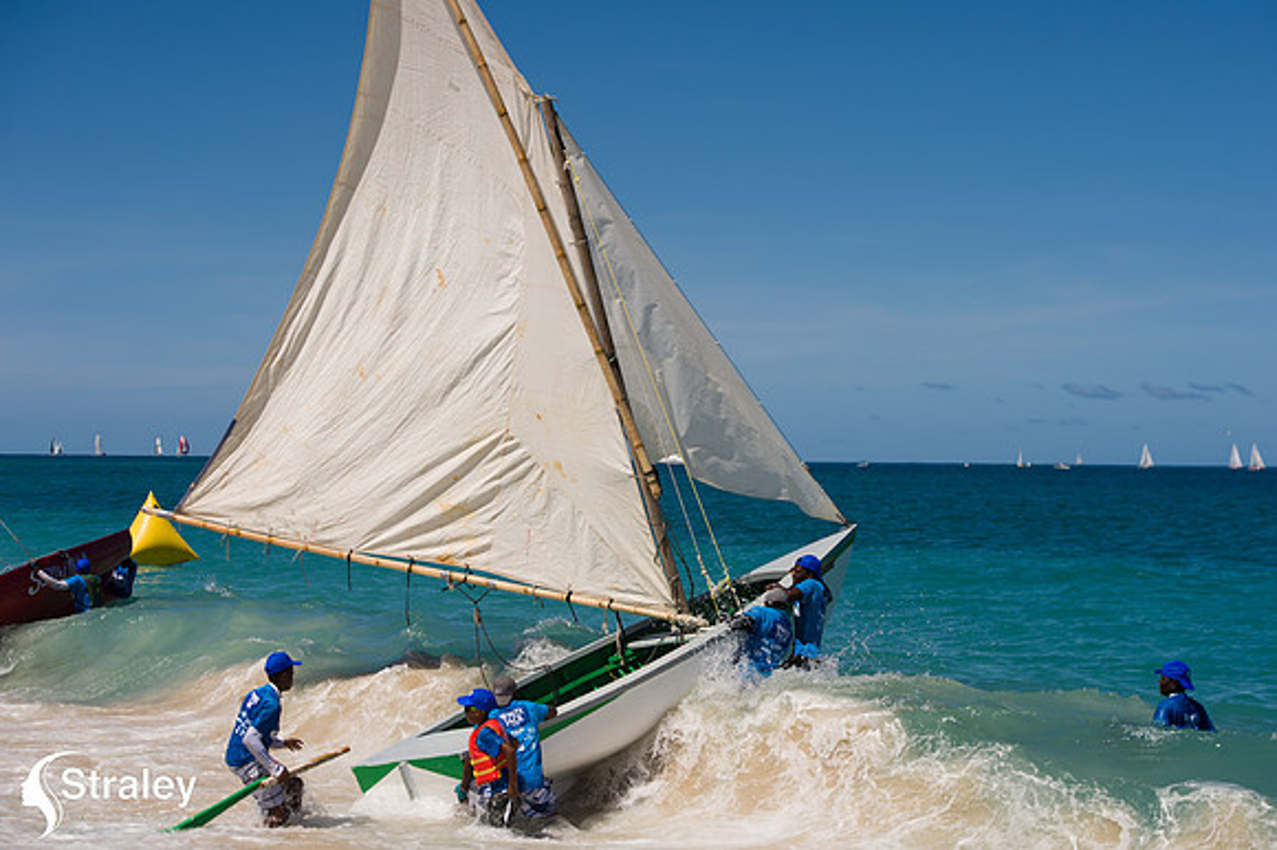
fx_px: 2907
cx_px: 638
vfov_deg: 16.6
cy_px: 425
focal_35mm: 82
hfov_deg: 24.8
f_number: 8
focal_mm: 82
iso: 100
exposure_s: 1/1250
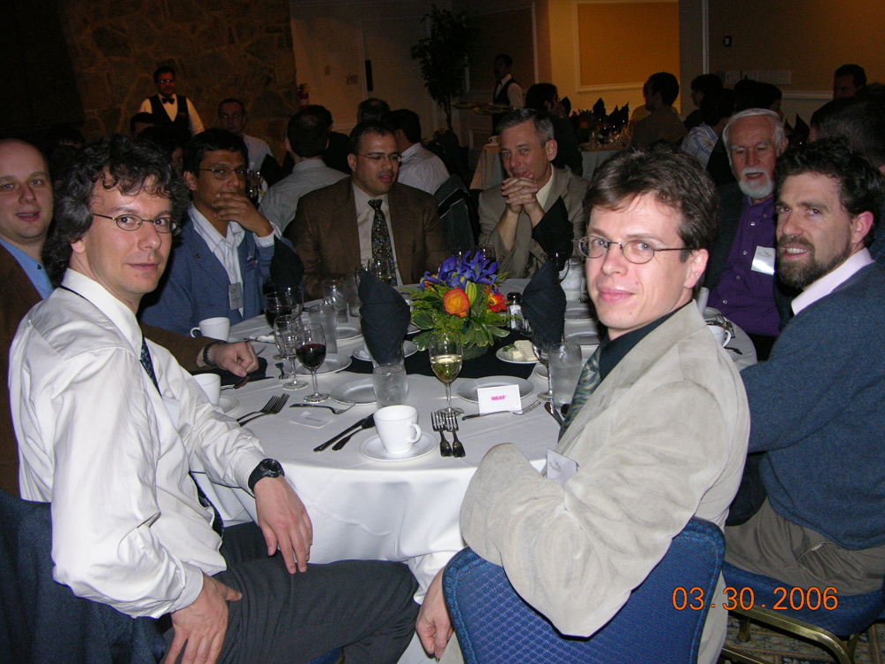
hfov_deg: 51.3
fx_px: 921
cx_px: 447
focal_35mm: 36
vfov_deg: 39.7
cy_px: 328
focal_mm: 9
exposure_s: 1/60.1
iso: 200
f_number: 2.8
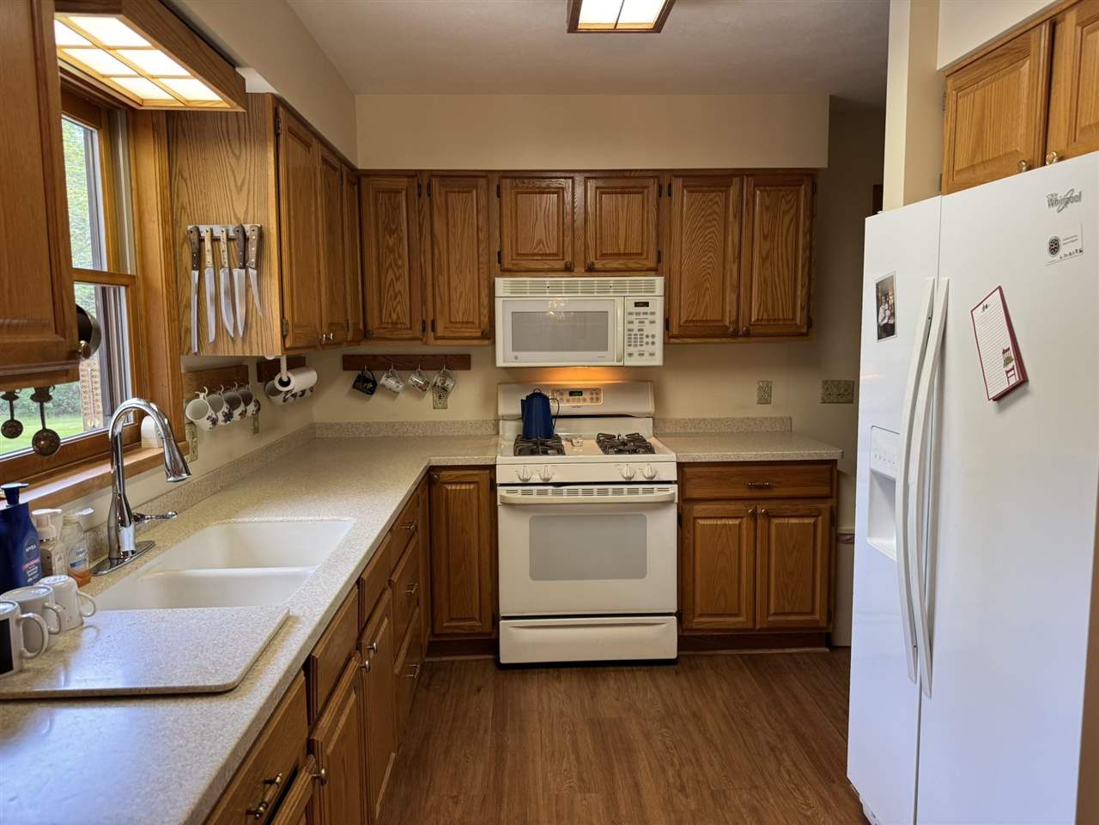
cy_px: 412
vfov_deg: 56.8
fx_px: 762
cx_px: 550
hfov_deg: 71.6
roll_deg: +0.7
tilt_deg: -6.5
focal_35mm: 24
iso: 160
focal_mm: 6.76
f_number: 1.78
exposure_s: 1/60
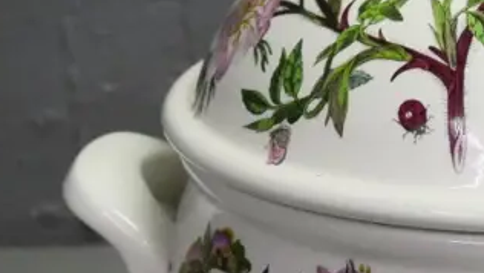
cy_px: 239
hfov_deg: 16.2
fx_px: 1630
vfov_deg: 9.5
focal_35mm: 127
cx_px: 591
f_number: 3.9
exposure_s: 1/320
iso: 3200
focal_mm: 18
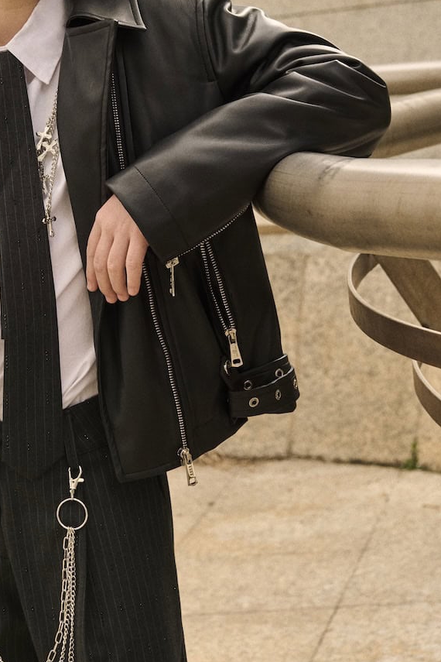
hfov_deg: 11.9
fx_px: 2095
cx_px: 55
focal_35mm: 114
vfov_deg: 17.9
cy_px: 204
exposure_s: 1/400
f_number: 9
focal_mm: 65
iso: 800
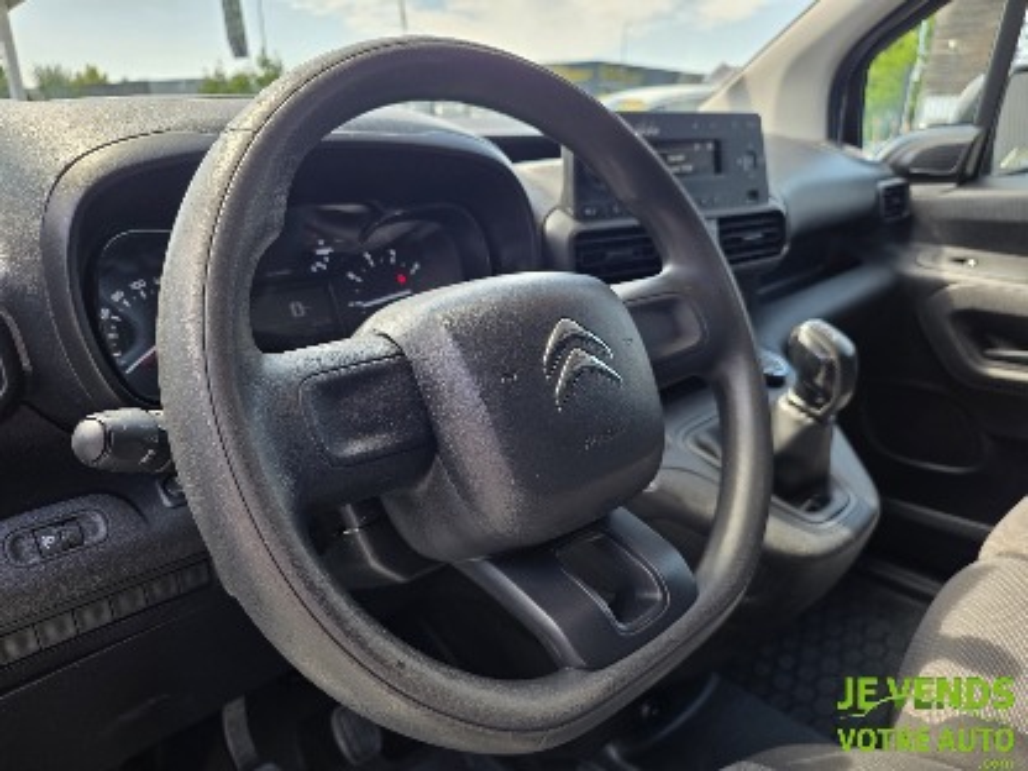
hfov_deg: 73.9
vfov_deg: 58.9
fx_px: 683
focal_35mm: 23
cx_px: 514
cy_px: 386
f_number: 1.7
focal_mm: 6.25
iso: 40
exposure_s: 1/180
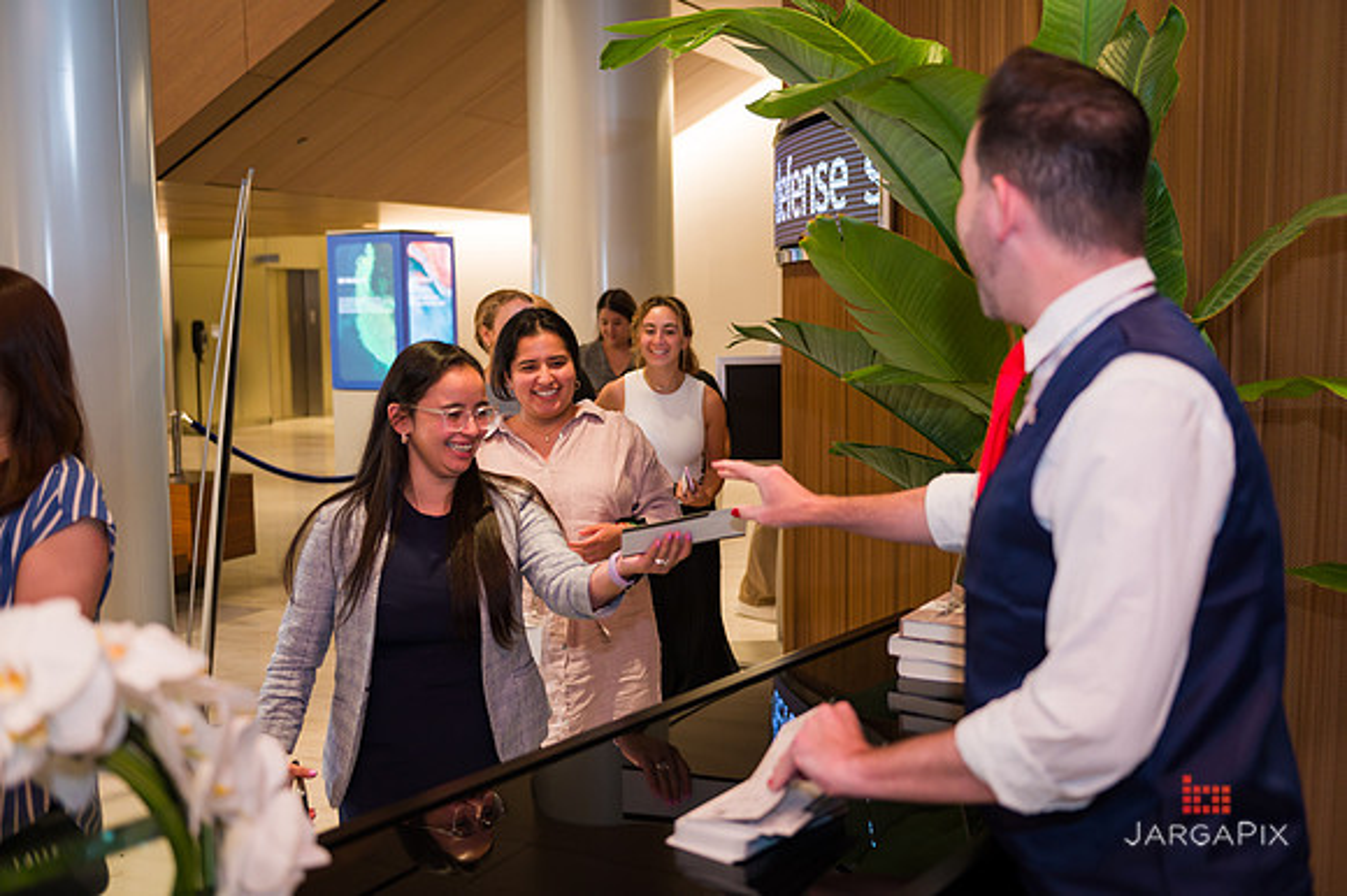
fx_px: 1421
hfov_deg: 50.7
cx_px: 674
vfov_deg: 35.0
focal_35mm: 38
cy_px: 448
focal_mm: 38
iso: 800
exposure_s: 1/200
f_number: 3.2
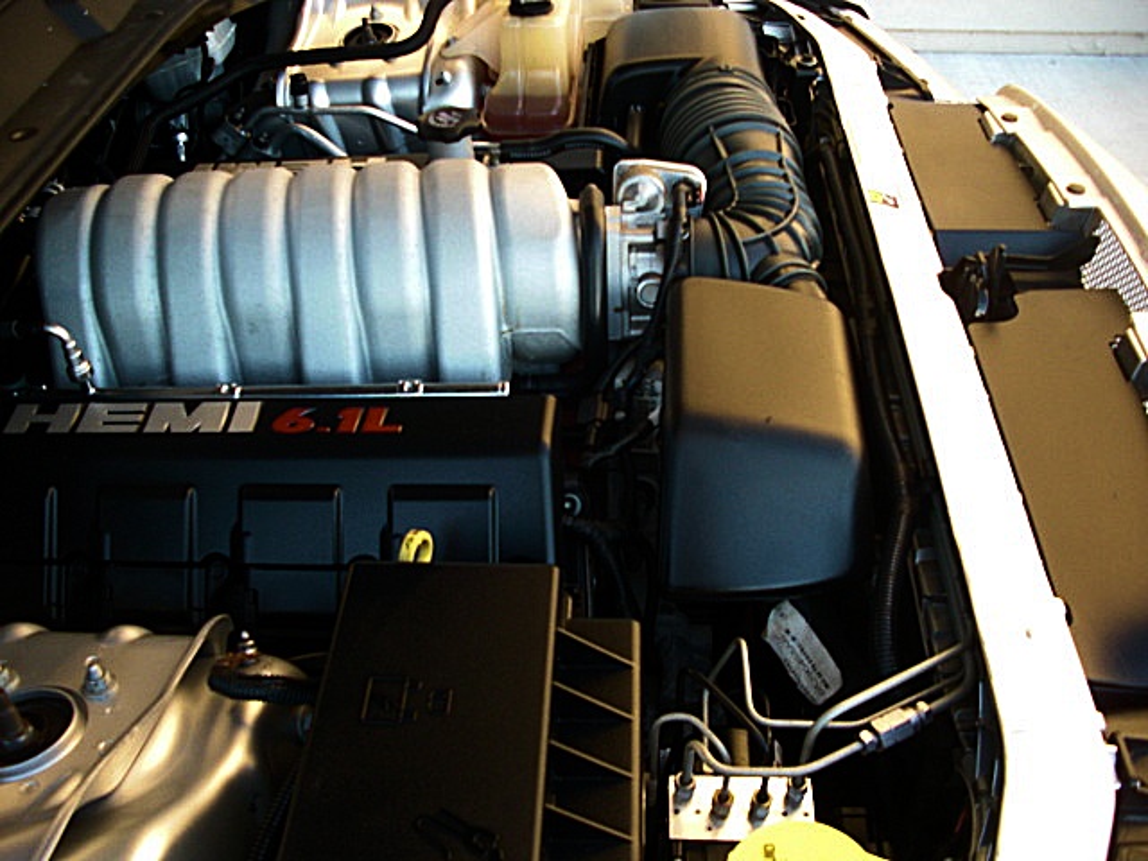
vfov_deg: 39.7
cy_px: 430
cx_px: 574
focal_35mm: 36
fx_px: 1194
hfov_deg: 51.4
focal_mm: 6.3
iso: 200
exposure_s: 1/100
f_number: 2.8
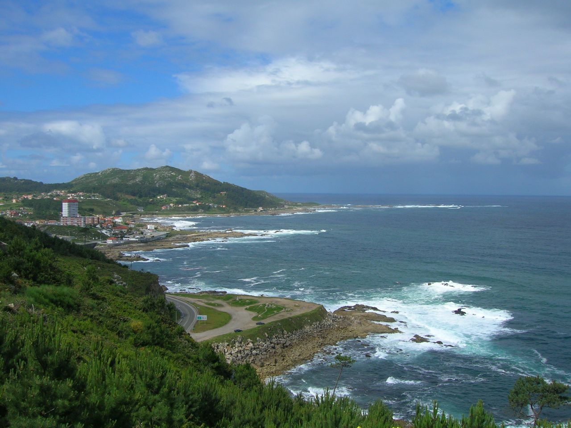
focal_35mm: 34
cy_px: 214
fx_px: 561
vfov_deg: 41.8
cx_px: 286
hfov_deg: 54.0
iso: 50
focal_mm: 5.7
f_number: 4.9
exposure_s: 1/694
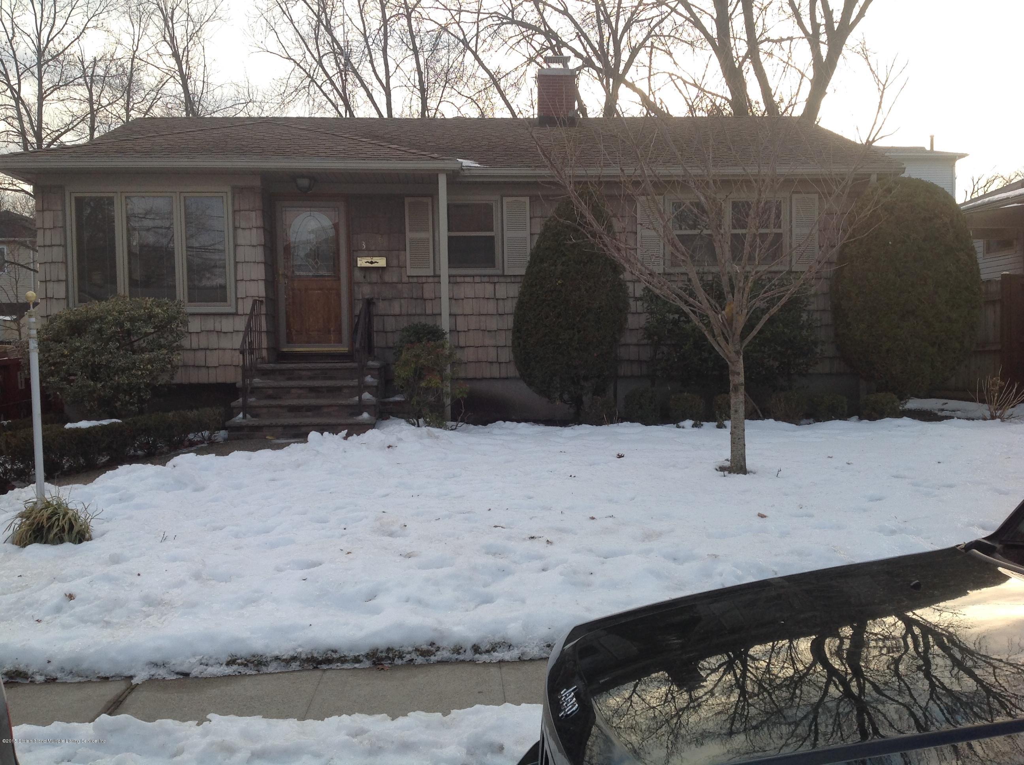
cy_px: 382
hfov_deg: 52.7
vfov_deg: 40.6
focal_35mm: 35
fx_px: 1034
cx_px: 512
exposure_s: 1/340
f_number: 2.4
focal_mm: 4.28
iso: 50
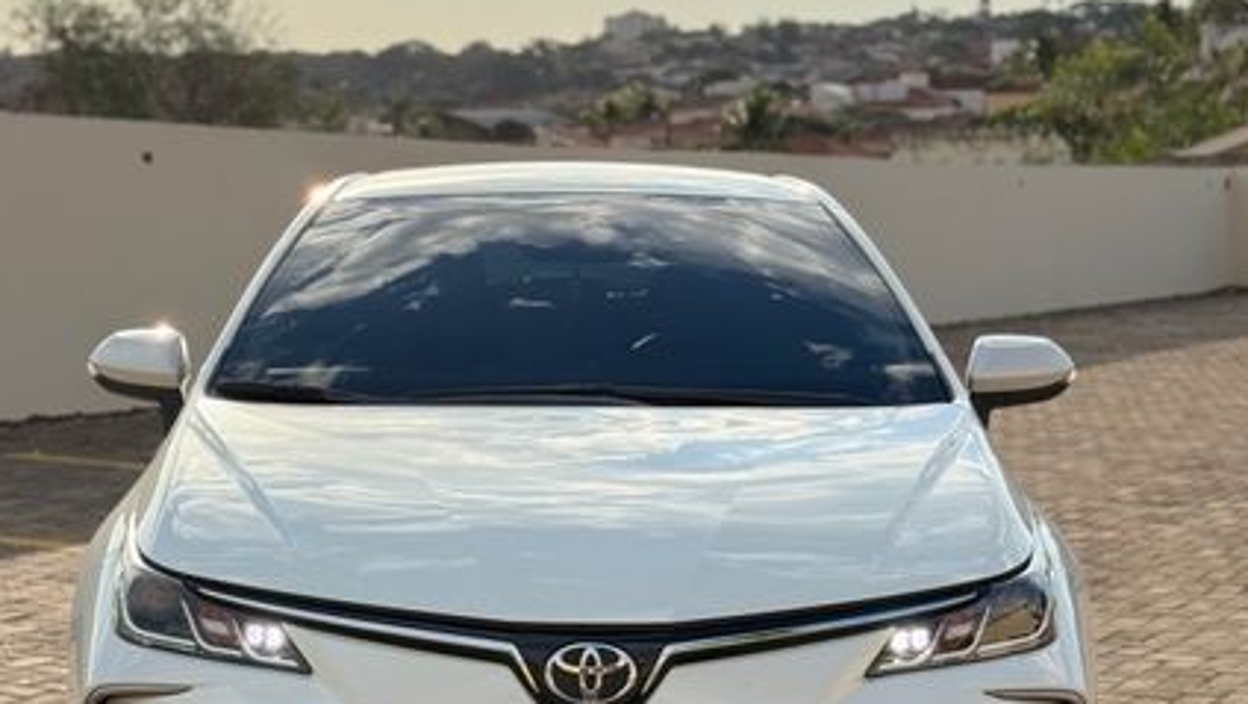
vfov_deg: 20.6
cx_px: 565
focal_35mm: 58
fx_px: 1920
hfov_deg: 36.0
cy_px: 504
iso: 100
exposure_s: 1/4587
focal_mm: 6.76
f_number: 1.78
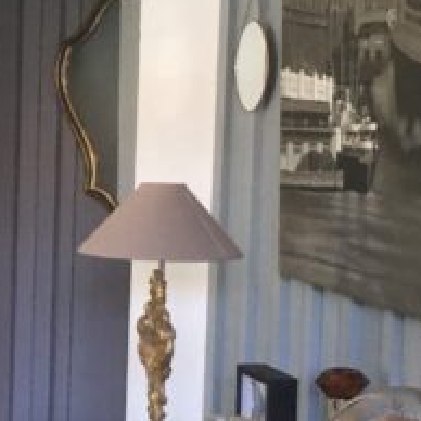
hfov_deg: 12.7
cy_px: 252
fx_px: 1858
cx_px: -67
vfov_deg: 12.9
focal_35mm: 135
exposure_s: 1/17
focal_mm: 4.15
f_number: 2.2
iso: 64
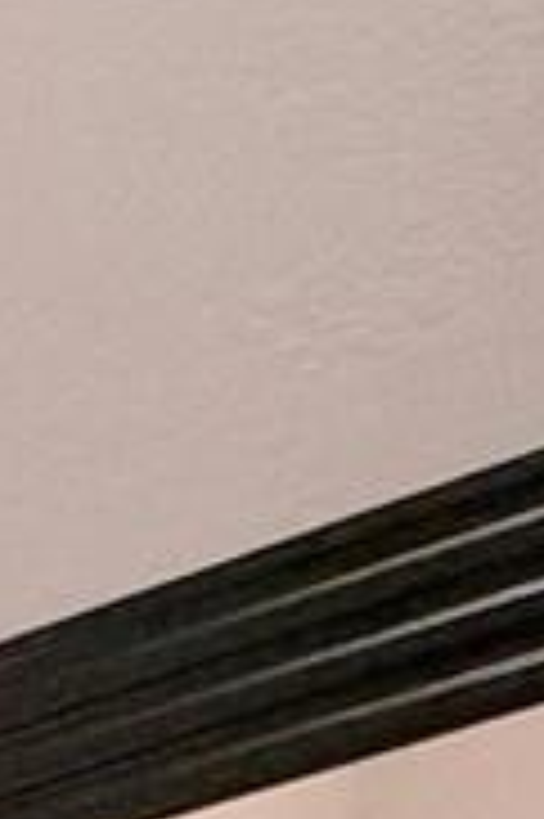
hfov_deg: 7.1
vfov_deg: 11.4
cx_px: -1812
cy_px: 2275
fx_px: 2907
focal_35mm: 128
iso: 160
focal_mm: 2.22
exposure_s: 1/60
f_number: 2.2
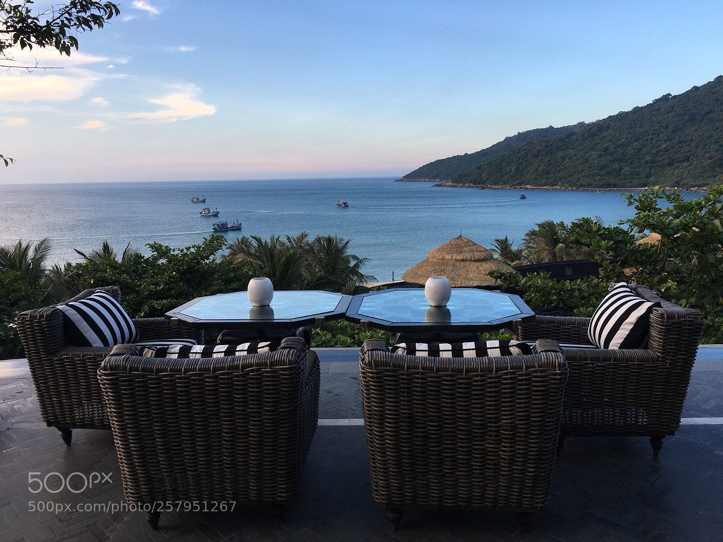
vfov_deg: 48.2
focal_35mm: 29
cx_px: 362
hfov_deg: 61.7
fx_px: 606
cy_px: 271
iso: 25
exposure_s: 1/232
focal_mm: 4.15
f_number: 2.2
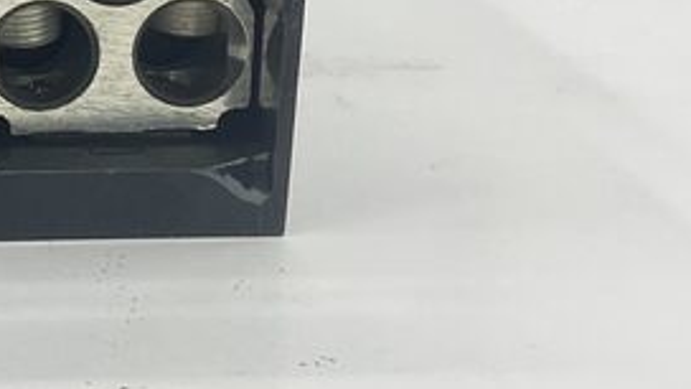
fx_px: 1704
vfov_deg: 12.9
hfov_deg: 21.3
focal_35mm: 93
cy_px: 5
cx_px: -135
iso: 16
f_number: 1.8
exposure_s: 1/136
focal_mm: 3
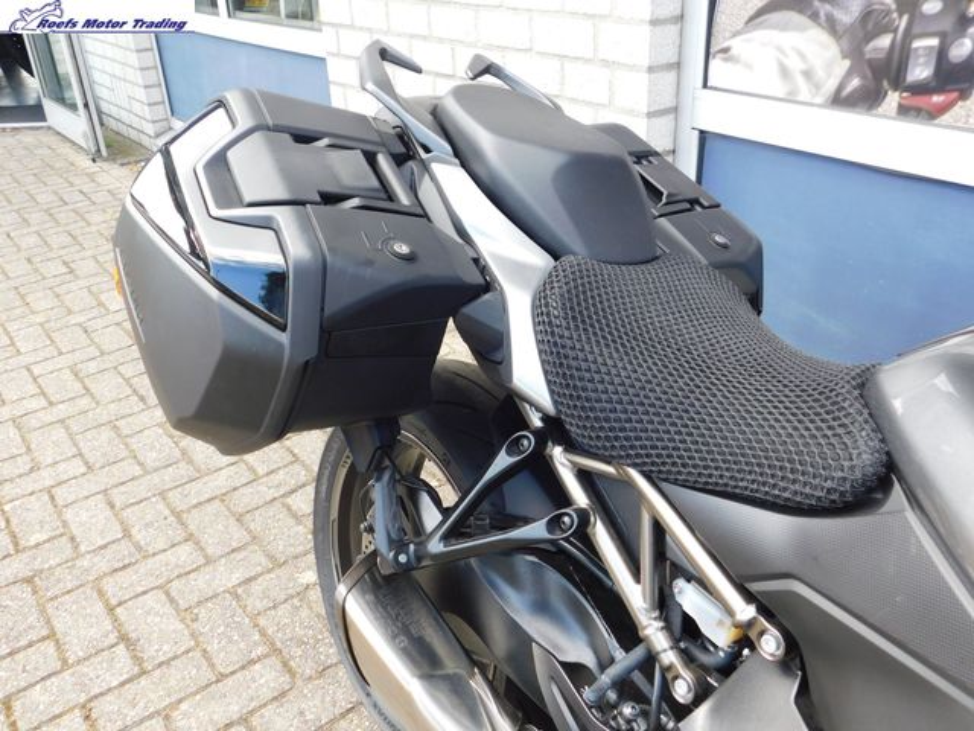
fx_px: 844
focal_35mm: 30
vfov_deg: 46.8
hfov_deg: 60.0
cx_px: 487
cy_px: 366
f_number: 3.2
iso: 125
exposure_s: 1/100
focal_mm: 5.3
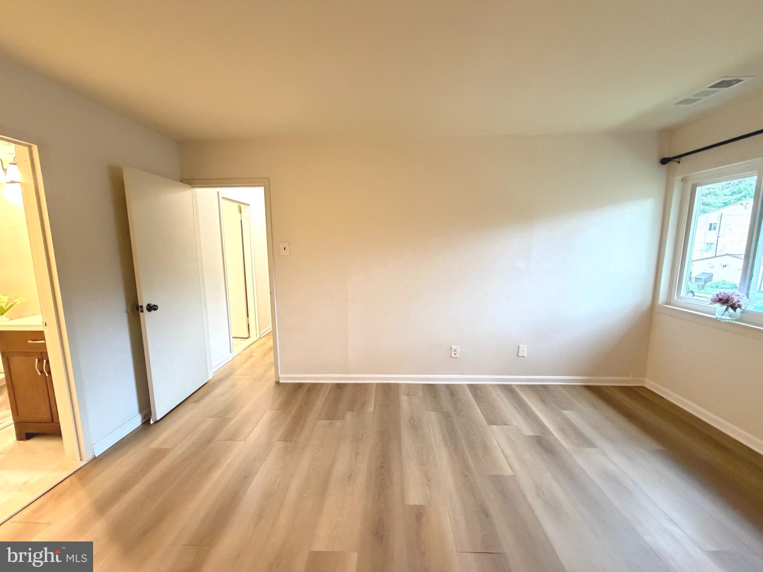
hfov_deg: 102.1
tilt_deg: -9.2
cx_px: 382
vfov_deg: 85.7
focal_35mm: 14
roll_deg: +0.7
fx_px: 309
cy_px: 286
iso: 800
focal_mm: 2.22
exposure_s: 1/60
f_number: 2.2
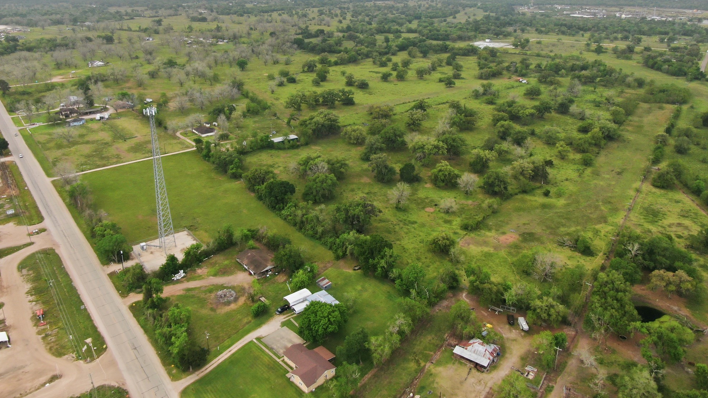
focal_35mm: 27
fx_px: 507
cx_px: 345
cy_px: 128
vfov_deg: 42.3
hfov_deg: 69.8
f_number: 2.8
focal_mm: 4.4
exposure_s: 1/60
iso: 100
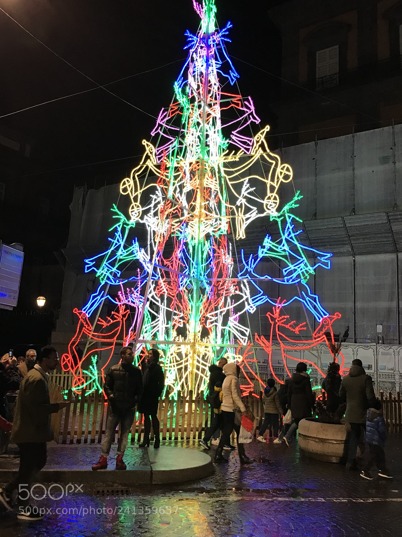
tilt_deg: +11.7
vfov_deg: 61.7
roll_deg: +0.6
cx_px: 205
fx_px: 449
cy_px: 260
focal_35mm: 29
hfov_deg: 48.2
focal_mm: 3.99
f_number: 1.8
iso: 40
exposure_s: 1/25
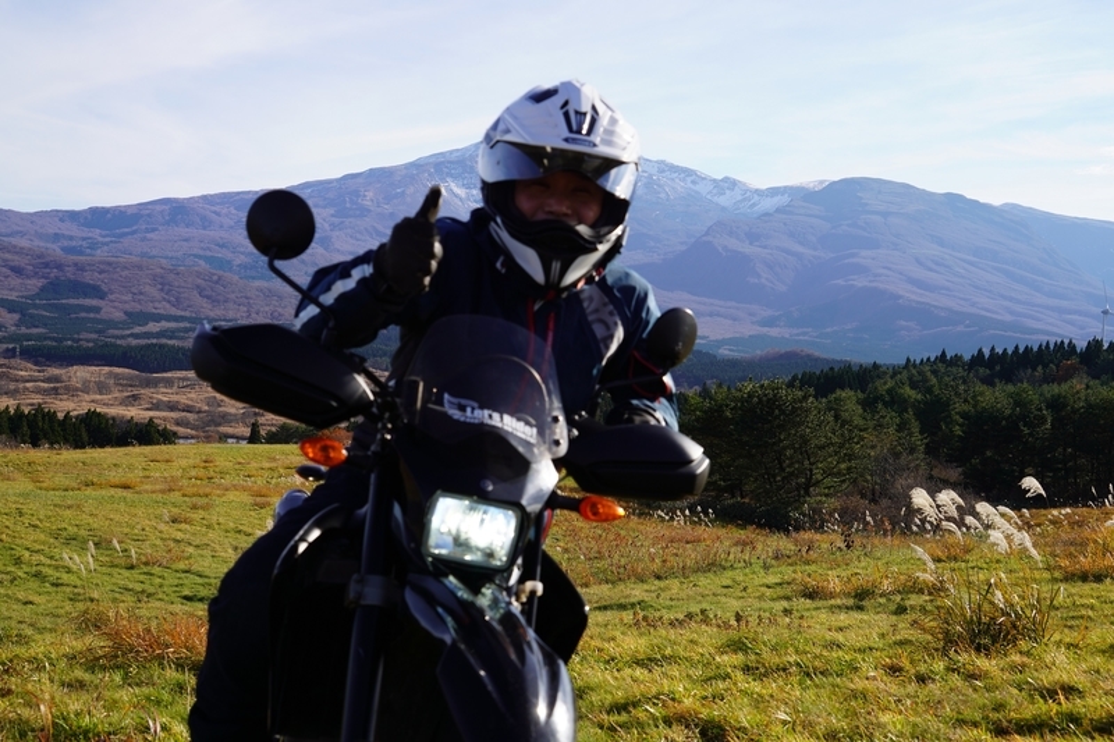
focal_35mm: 46
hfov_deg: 42.8
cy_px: 371
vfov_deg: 29.2
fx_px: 1423
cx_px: 557
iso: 100
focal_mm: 46
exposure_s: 1/200
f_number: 8
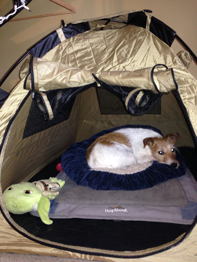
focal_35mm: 33
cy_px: 131
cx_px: 98
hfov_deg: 42.9
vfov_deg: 55.4
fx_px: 250
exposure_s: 1/16
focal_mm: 4.12
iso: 250
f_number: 2.4
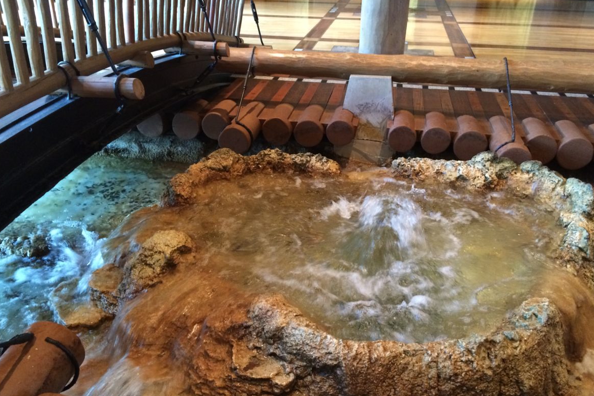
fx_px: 511
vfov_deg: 42.3
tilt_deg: -30.4
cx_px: 298
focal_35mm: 31
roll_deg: +0.9
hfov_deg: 60.3
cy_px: 216
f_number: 2.2
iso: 320
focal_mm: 4.15
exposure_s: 1/15
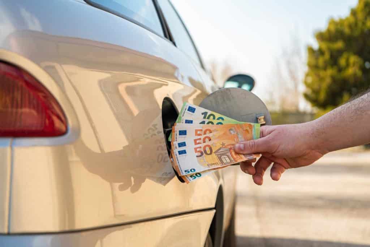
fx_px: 648
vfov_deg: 21.6
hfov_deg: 31.9
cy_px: 124
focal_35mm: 63
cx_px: 185
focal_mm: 63
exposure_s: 1/400
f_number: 5.6
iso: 100
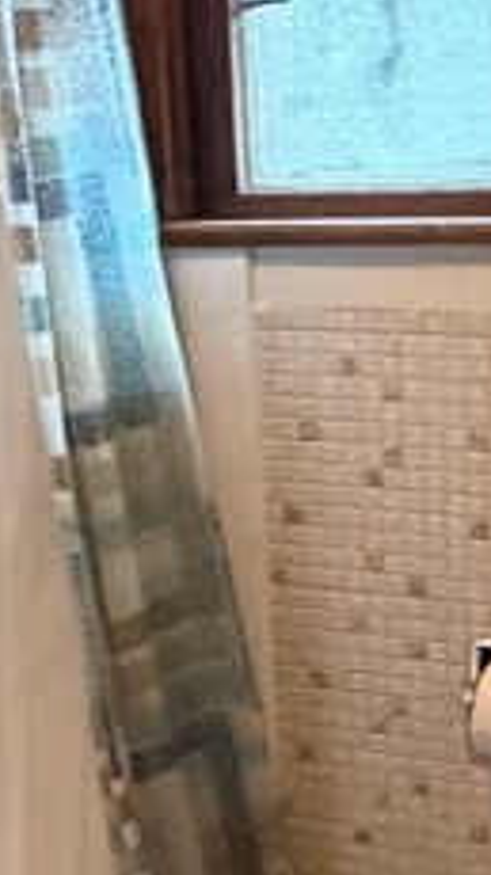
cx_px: 354
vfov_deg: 30.6
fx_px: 1577
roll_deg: -0.3
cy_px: 635
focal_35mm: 68
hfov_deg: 17.6
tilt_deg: -19.3
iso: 500
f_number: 2.2
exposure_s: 1/60
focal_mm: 2.22
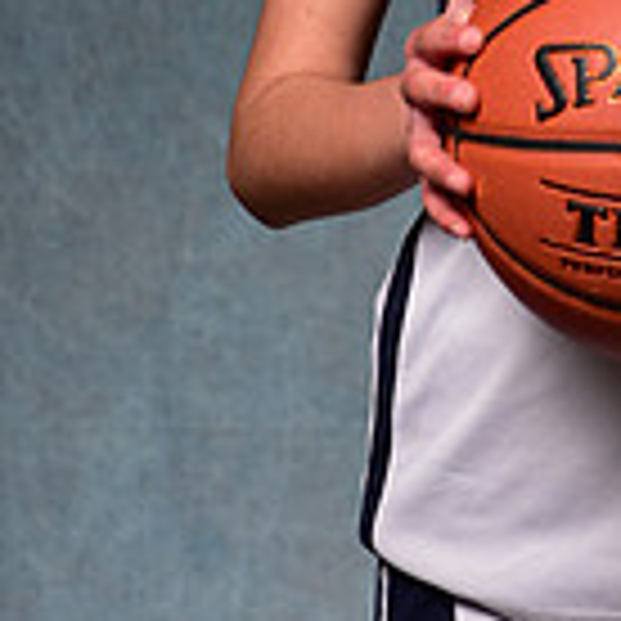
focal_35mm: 251
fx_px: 5094
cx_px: 619
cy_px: -212
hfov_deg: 7.0
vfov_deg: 6.9
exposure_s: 1/200
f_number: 5
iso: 100
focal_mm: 70
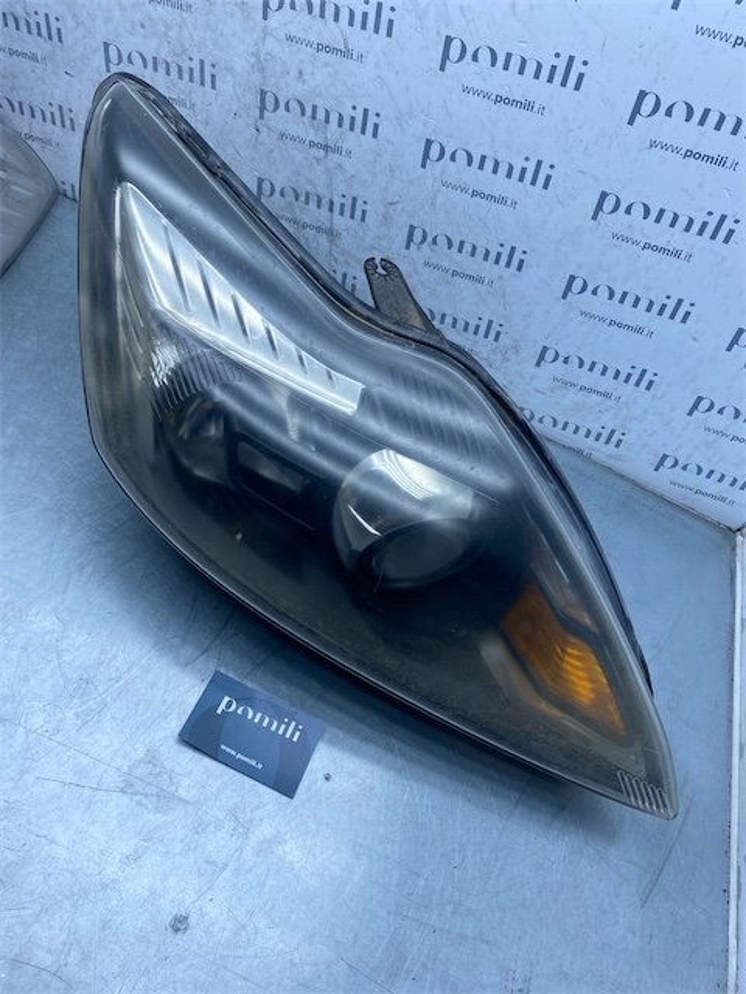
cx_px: 373
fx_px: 747
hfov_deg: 53.1
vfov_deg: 67.3
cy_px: 497
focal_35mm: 26
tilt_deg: -49.4
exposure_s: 1/864
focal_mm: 4.25
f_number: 1.8
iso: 32
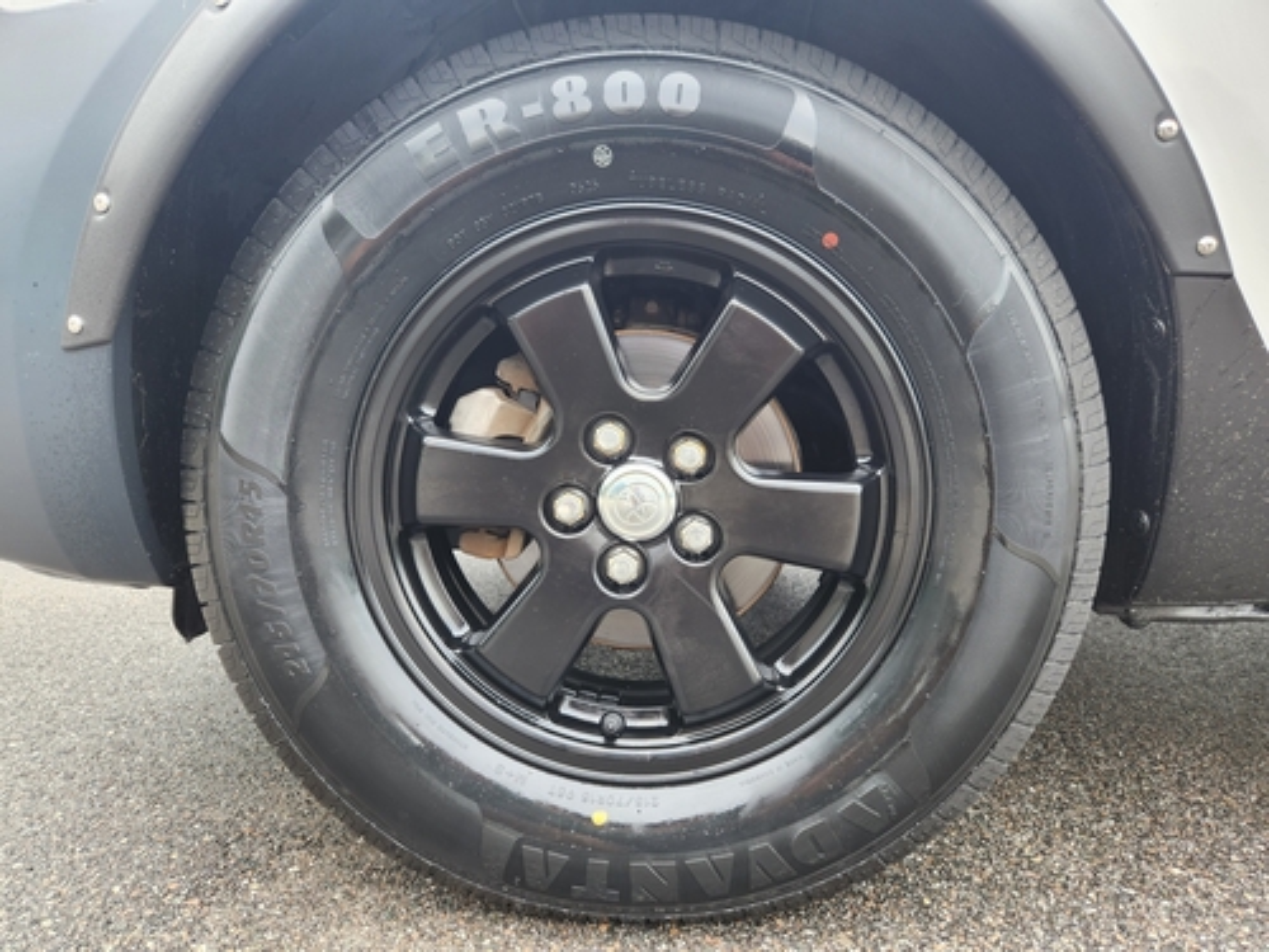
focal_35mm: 23
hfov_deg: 73.9
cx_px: 634
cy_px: 476
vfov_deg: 58.9
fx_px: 843
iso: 80
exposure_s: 1/180
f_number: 1.8
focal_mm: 5.4
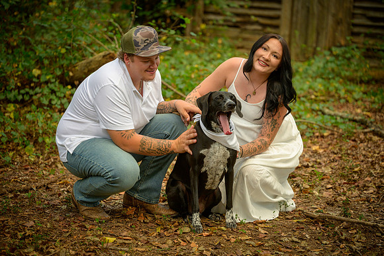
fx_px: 1120
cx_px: 192
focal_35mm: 105
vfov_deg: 13.0
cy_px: 128
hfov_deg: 19.5
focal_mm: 105
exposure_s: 1/125
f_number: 3.3
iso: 1100
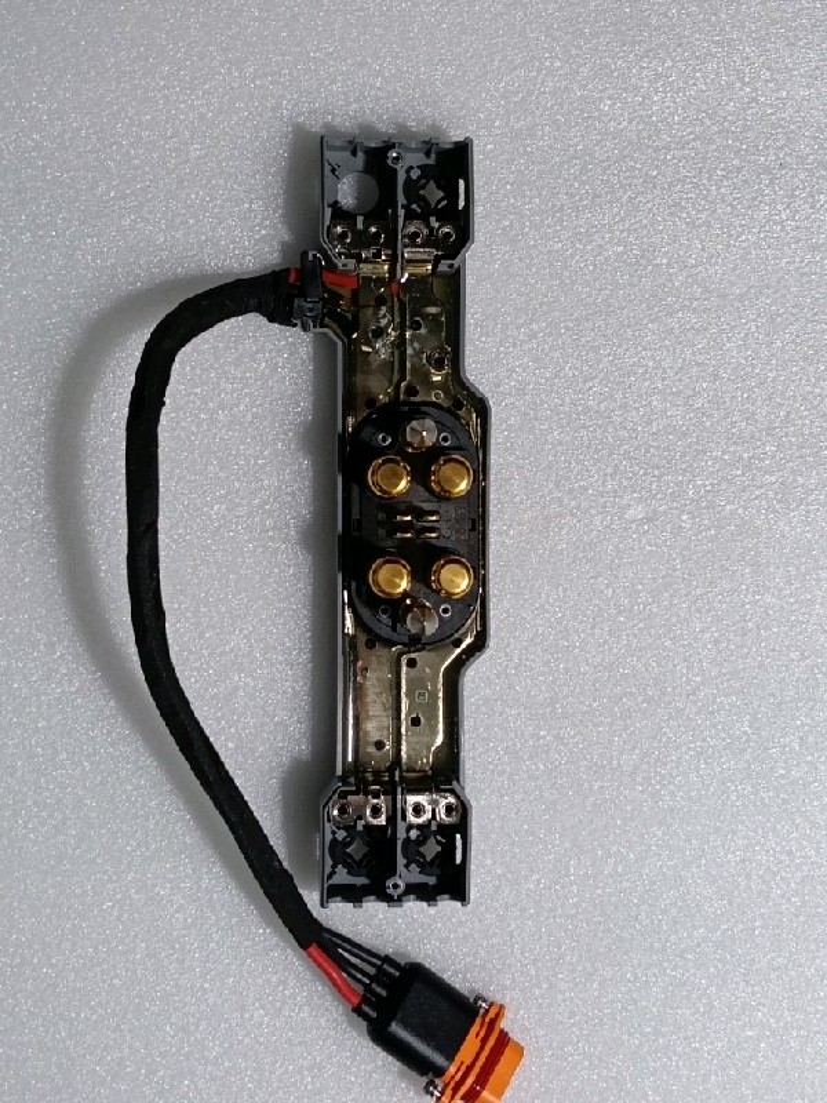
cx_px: 414
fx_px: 1752
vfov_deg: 34.9
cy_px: 552
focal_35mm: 55
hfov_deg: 26.6
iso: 125
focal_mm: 3.98
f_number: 1.8
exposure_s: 1/30
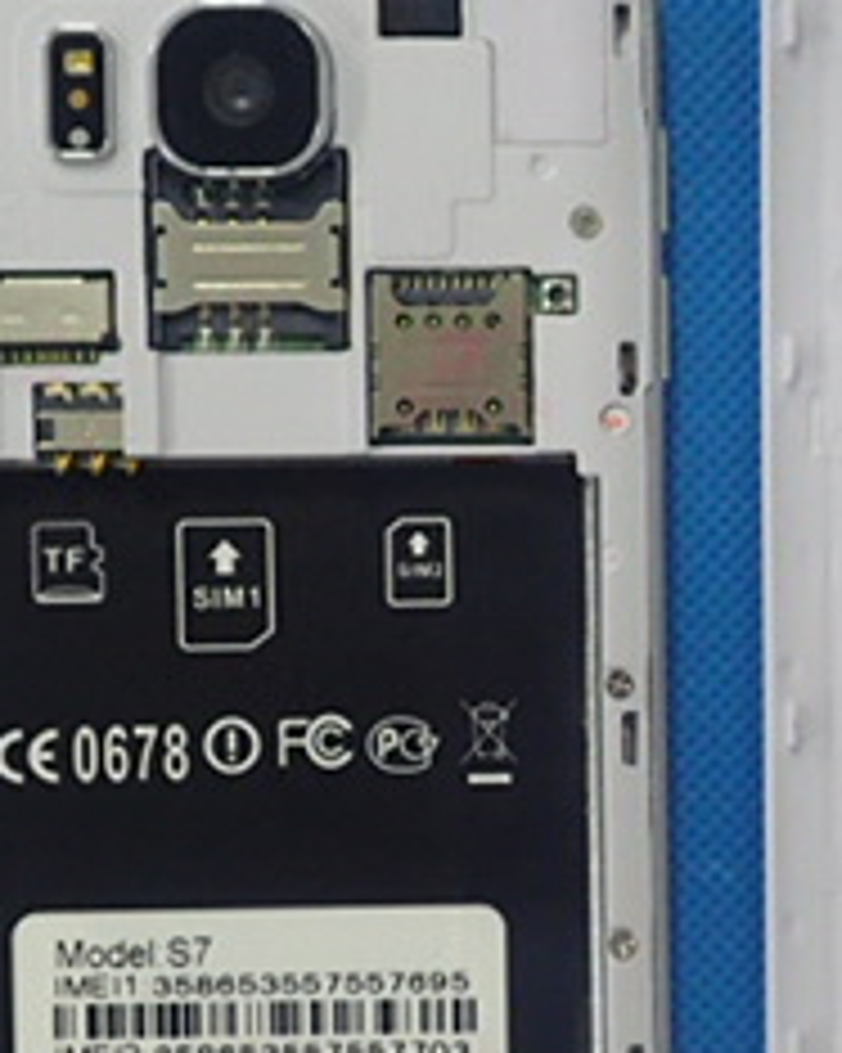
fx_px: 2494
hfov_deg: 19.0
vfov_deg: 23.5
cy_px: 828
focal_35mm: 80
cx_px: 671
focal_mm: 5.5
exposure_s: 1/30
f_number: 2.3
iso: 400
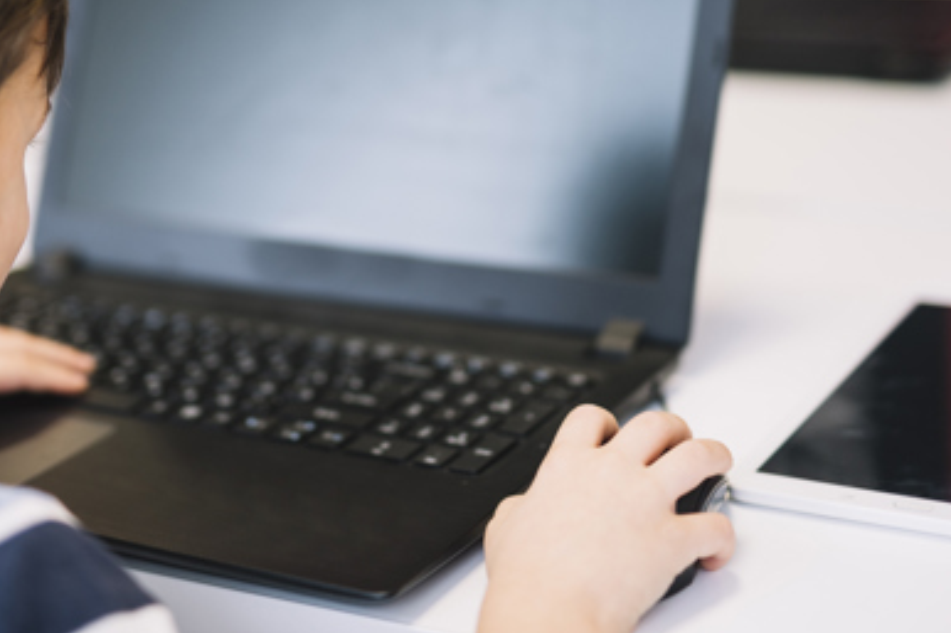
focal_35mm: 83
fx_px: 2192
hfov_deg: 24.4
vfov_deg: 16.3
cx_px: 330
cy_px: 132
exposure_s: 1/160
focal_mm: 50
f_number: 1.4
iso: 200
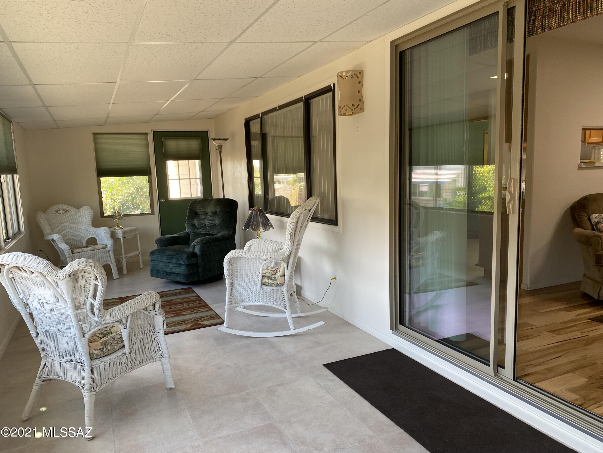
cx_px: 302
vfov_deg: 53.1
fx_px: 453
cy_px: 226
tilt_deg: -7.7
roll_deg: +2.6
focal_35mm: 26
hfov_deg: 67.3
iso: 80
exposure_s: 1/122
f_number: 1.8
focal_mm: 4.25
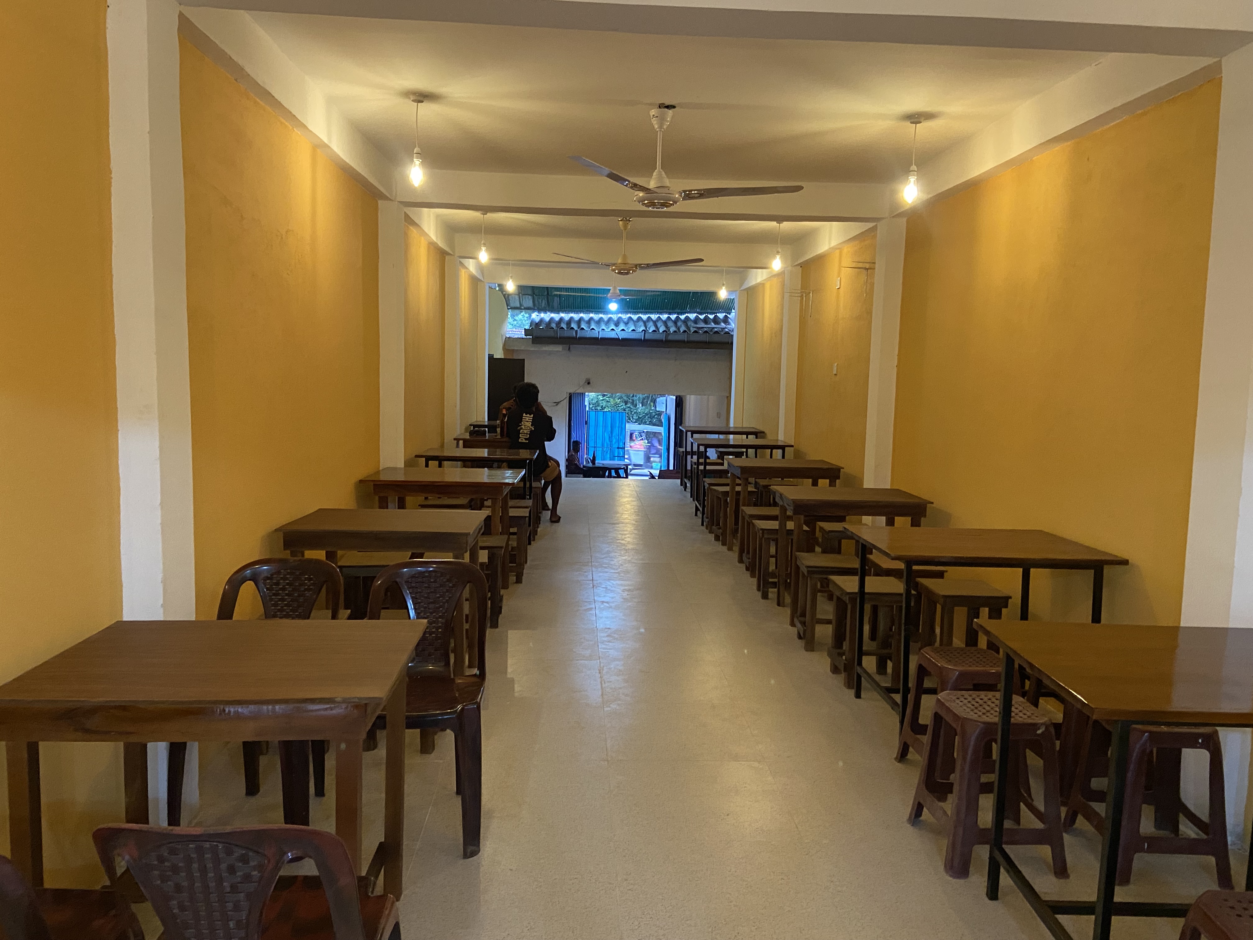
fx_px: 941
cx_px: 626
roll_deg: +0.1
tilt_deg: -5.2
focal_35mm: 26
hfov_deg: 67.3
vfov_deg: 53.1
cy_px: 470
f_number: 1.8
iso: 400
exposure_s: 1/33
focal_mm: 4.25
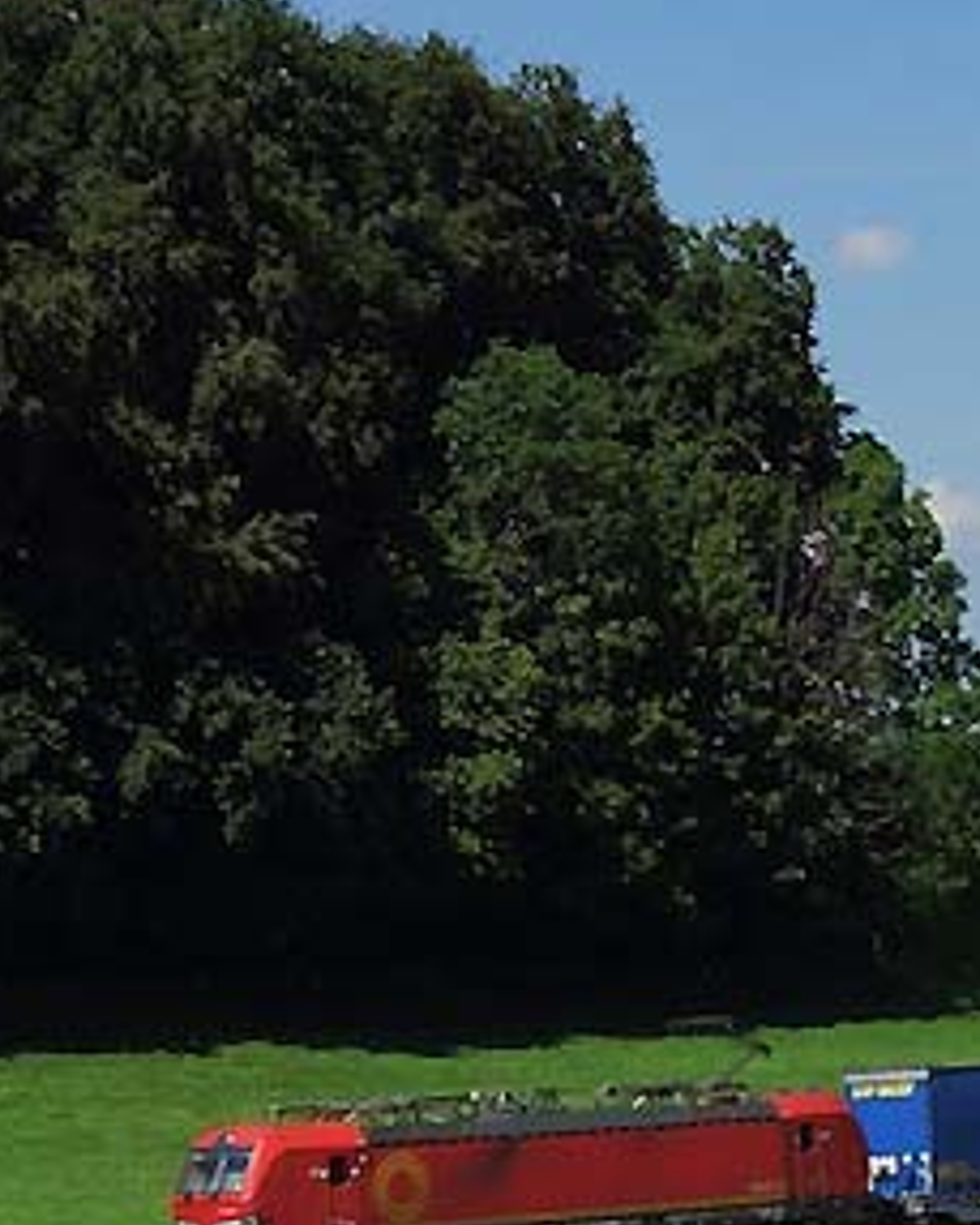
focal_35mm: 135
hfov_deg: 11.1
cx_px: 1391
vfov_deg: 14.2
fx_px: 4892
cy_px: 882
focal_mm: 28
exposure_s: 1/200
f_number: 13
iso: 100
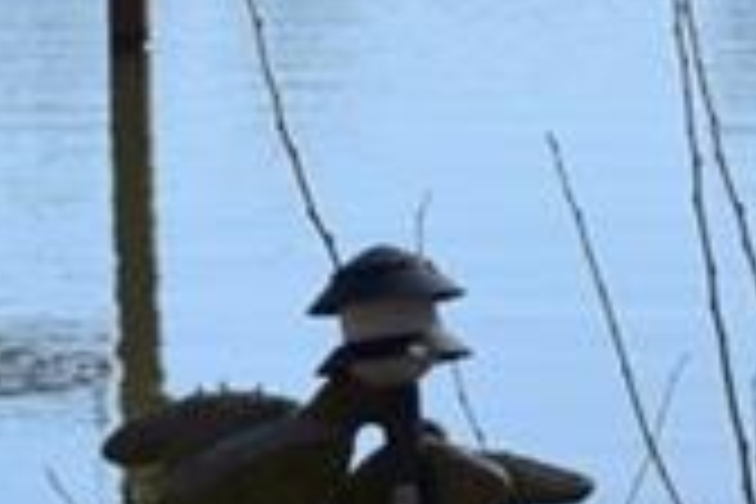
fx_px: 10584
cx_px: 1440
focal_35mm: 504
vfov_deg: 2.7
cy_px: -531
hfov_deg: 4.1
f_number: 10
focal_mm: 55
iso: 200
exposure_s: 1/400
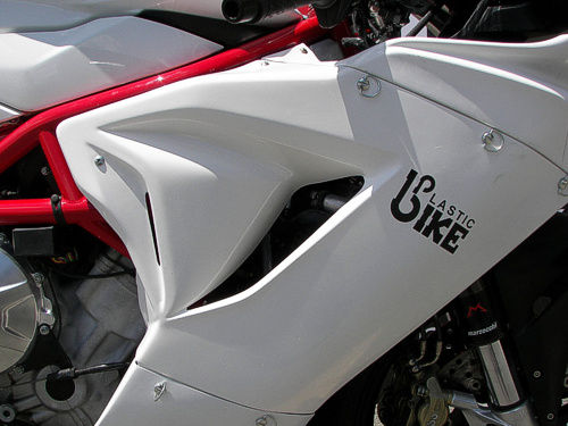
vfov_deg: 39.7
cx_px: 284
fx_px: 591
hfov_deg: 51.4
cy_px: 213
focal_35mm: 36
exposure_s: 1/800
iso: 50
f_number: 4
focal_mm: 6
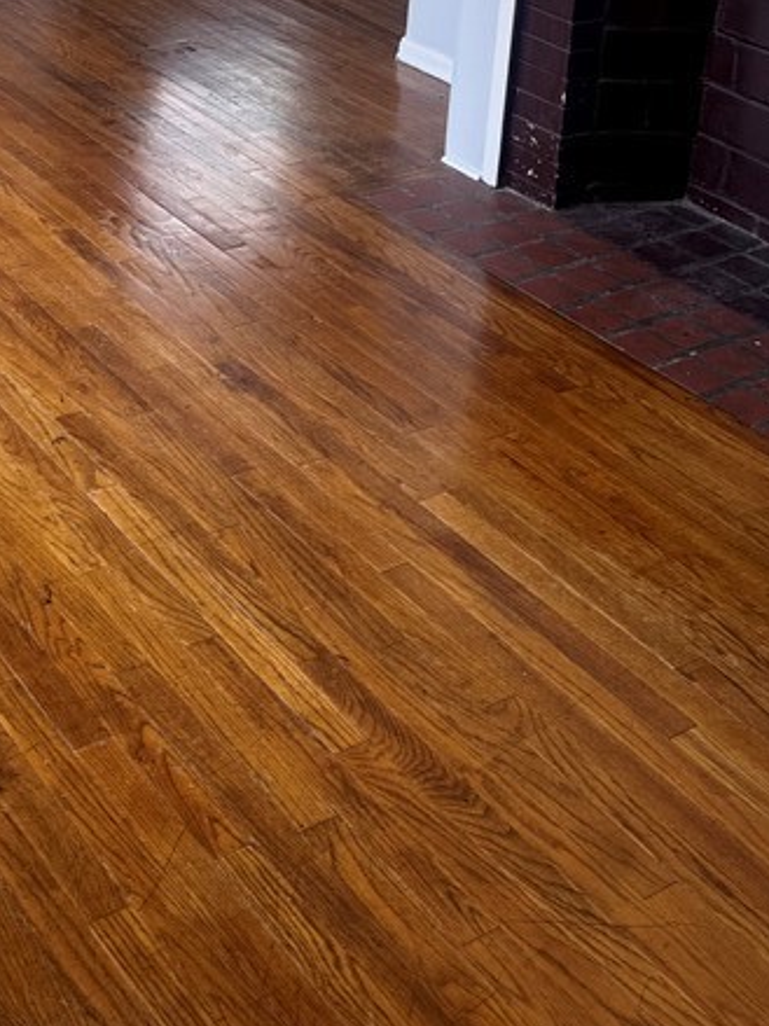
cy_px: -152
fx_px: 1660
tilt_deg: -11.6
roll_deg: -3.4
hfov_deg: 25.6
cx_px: 145
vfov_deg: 30.1
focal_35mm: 56
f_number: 1.78
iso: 64
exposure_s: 1/121
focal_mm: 6.76
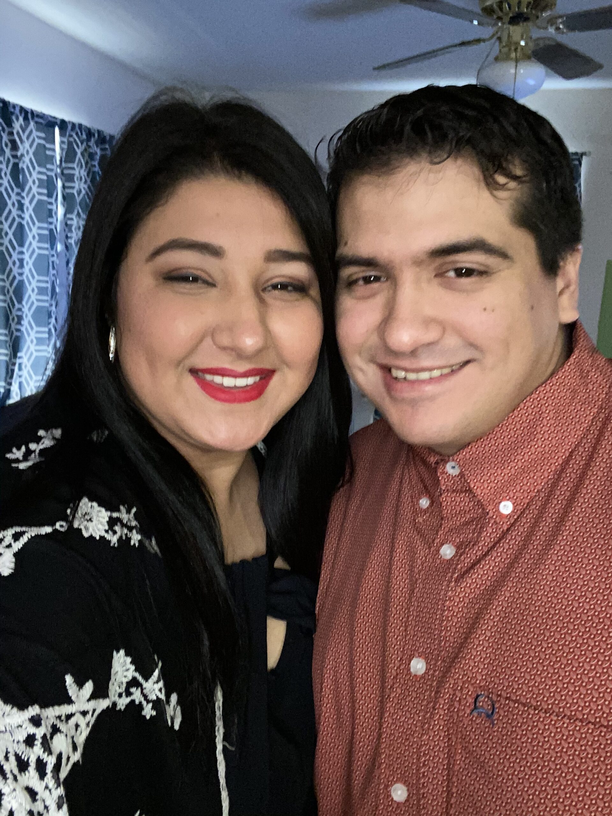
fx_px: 707
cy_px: 408
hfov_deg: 46.8
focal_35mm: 30
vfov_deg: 60.0
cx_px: 306
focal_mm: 2.71
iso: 400
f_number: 2.2
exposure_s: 1/18
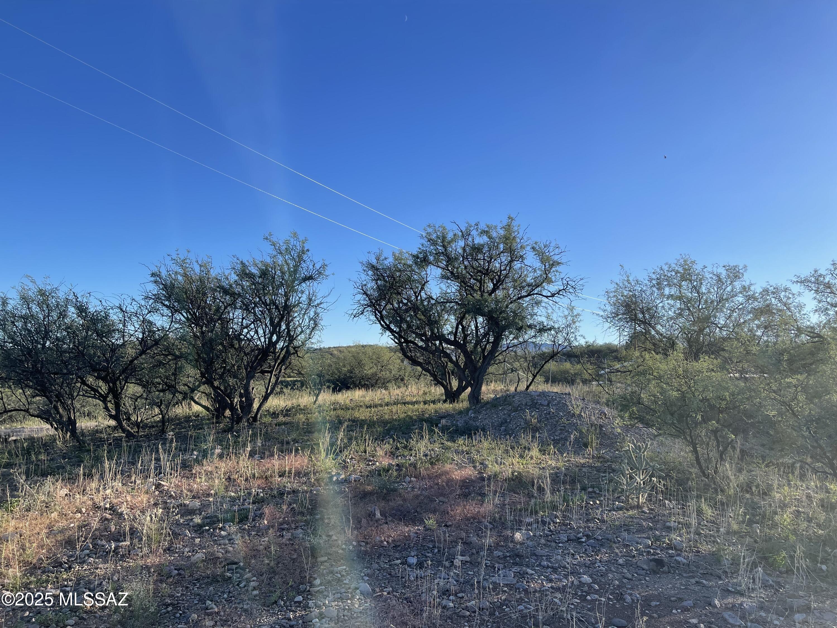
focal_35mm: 25
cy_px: 314
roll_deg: -0.5
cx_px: 418
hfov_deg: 69.4
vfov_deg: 54.9
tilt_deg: +3.6
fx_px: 604
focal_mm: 5.1
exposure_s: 1/2049
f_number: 1.6
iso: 32
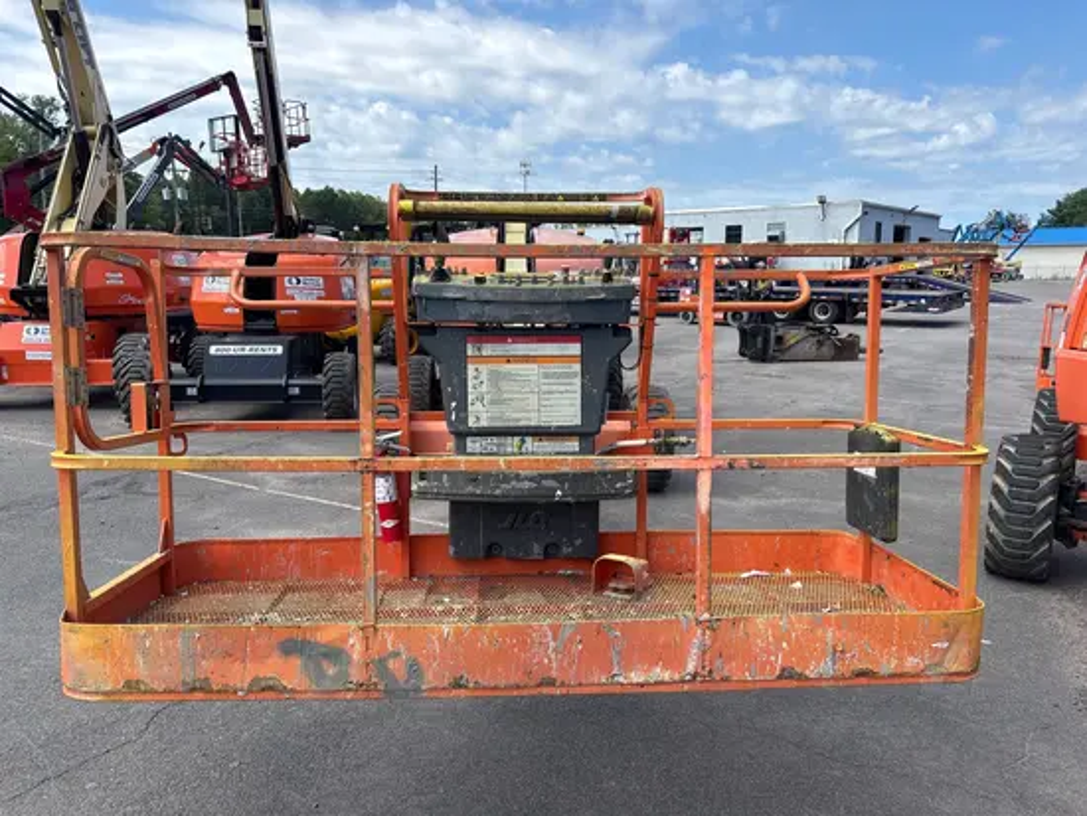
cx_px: 544
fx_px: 817
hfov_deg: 67.3
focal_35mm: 26
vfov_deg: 53.1
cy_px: 408
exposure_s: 1/1949
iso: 50
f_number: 1.6
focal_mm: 5.96
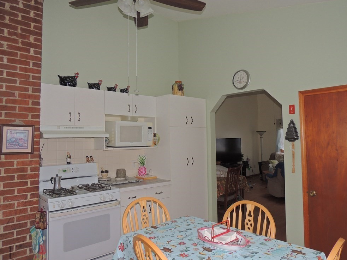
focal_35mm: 25
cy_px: 125
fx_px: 251
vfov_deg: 54.9
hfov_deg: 69.4
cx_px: 175
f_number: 3
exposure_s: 1/30
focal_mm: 4.3
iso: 200
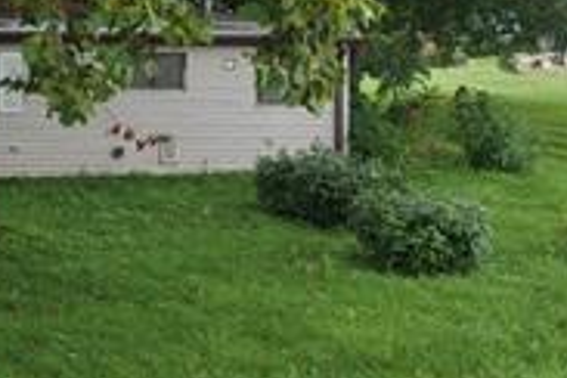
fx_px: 1181
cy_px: 17
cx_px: 76
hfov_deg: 26.3
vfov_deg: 17.8
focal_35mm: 75
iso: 100
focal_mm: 14.45
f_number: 2.8
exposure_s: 1/320
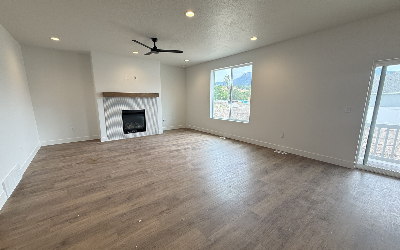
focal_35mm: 15
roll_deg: -0.4
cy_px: 130
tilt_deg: -10.7
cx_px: 199
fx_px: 164
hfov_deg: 101.5
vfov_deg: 74.8
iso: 80
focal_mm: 2.22
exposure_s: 1/120
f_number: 2.2
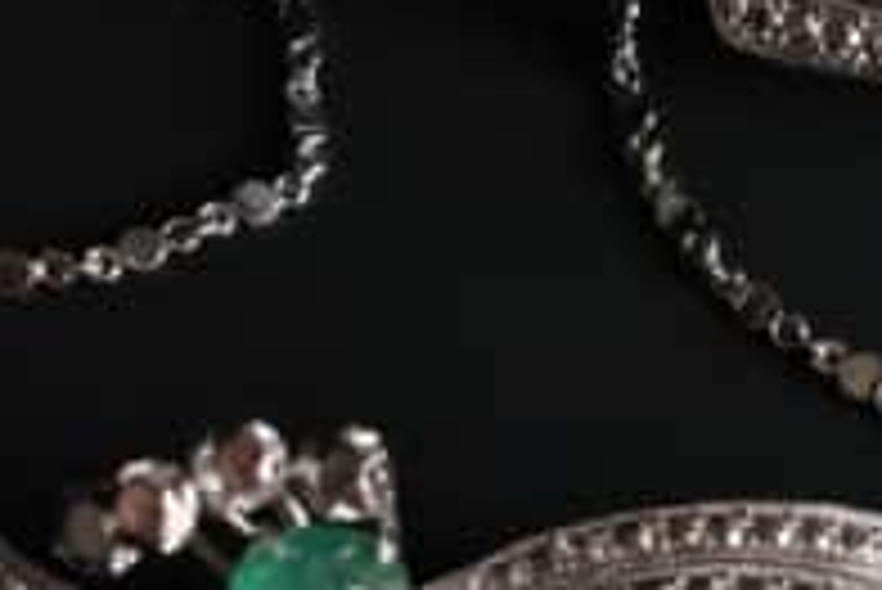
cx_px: 423
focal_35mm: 90
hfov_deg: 22.6
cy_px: 275
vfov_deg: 15.2
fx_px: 2207
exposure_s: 1/15
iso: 1600
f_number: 7.1
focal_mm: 15
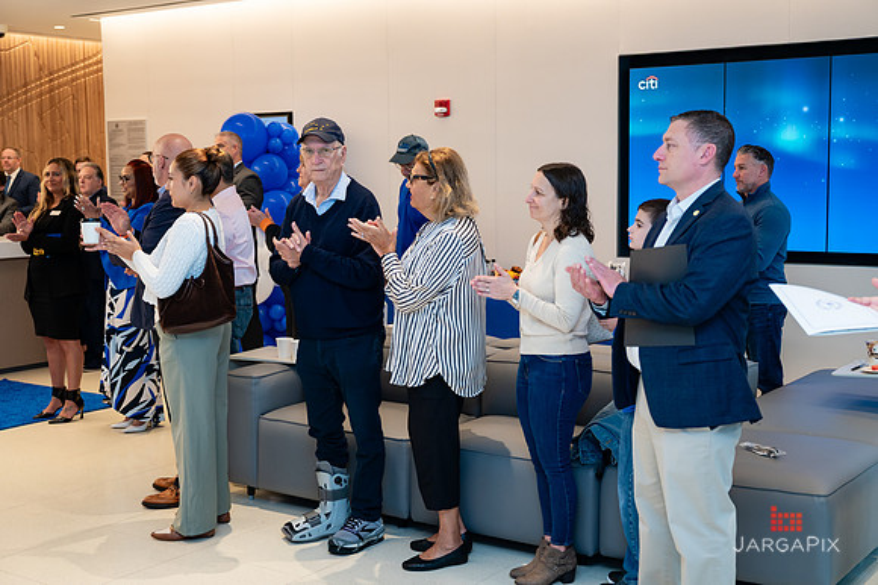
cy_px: 291
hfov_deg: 42.1
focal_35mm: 47
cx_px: 441
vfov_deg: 28.7
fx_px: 1140
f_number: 3.5
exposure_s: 1/200
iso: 500
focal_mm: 45
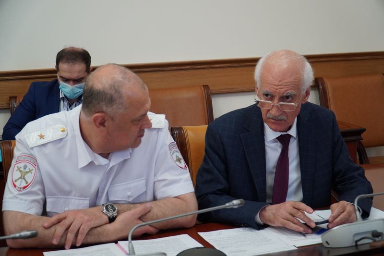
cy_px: 128
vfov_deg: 22.6
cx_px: 192
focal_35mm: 60
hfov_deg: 33.4
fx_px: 640
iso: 1250
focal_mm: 40
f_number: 4
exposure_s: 1/160
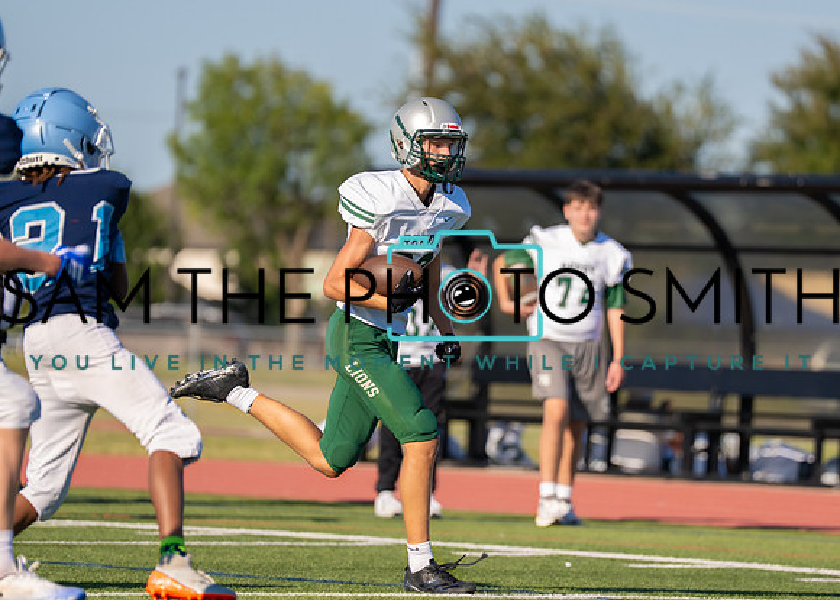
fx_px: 7345
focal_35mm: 308
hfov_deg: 6.5
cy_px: 281
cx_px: 506
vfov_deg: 4.7
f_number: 2.8
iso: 250
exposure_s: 1/4000
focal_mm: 200
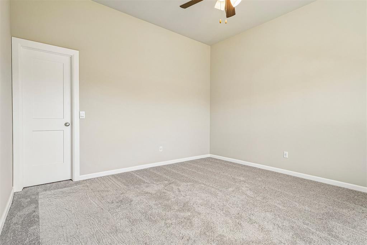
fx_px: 175
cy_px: 122
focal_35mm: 17
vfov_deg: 69.8
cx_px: 184
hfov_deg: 92.6
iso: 400
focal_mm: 17.2
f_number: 8
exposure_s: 1/30
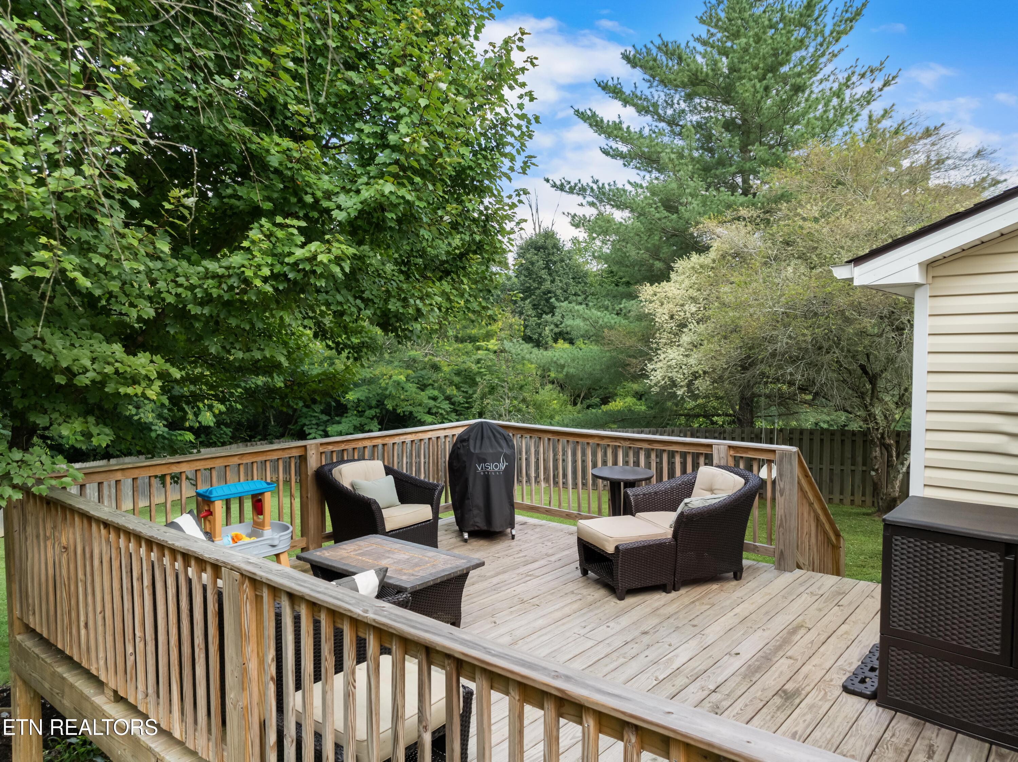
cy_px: 381
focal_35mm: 24
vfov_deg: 56.8
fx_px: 705
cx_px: 509
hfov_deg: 71.6
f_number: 2.8
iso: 150
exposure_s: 1/25
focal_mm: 12.29
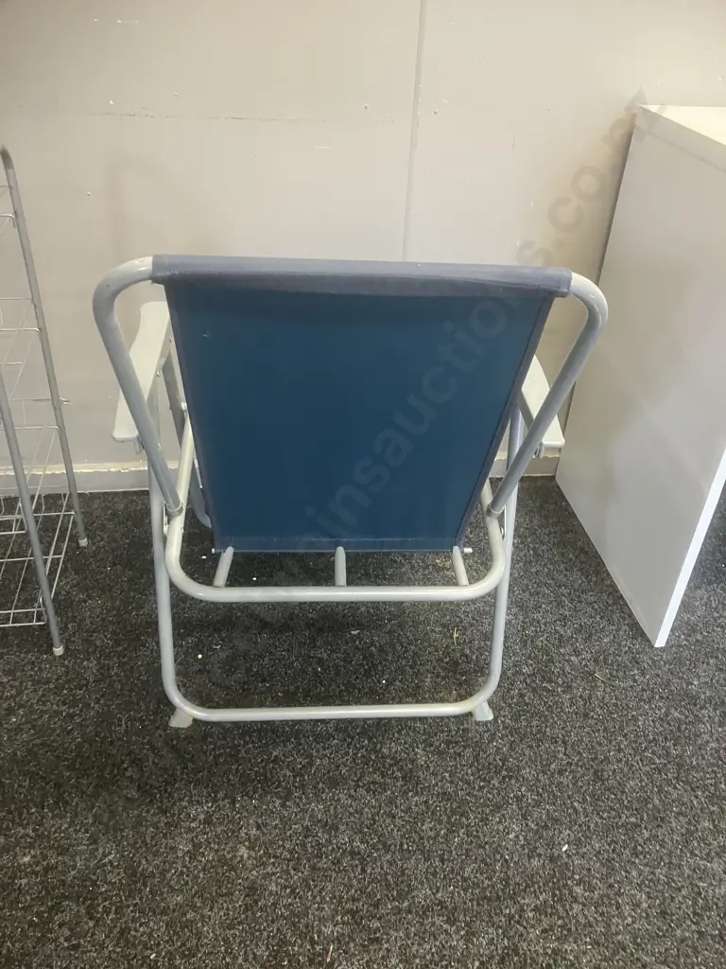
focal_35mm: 28
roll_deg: -2.0
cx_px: 363
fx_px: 783
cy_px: 484
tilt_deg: -29.8
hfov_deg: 49.7
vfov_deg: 63.4
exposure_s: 1/50
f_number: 1.8
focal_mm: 3.99
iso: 250
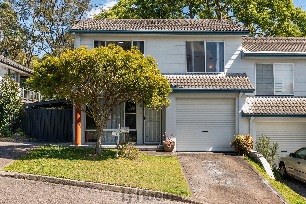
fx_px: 340
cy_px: 102
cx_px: 153
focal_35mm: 40
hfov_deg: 48.5
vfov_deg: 33.4
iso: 3200
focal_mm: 27
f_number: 9
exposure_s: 1/640
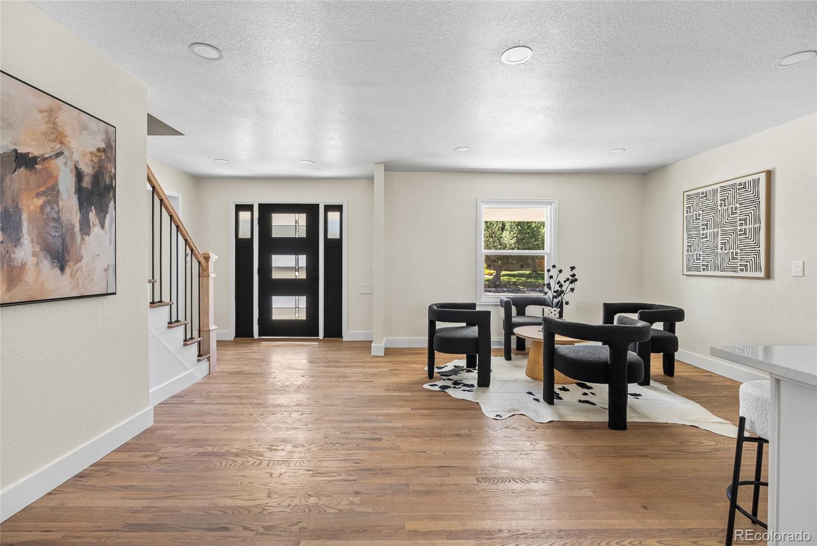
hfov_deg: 96.7
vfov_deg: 73.8
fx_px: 363
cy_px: 273
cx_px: 408
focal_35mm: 16
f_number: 8
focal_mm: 16
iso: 200
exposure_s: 1/2.5
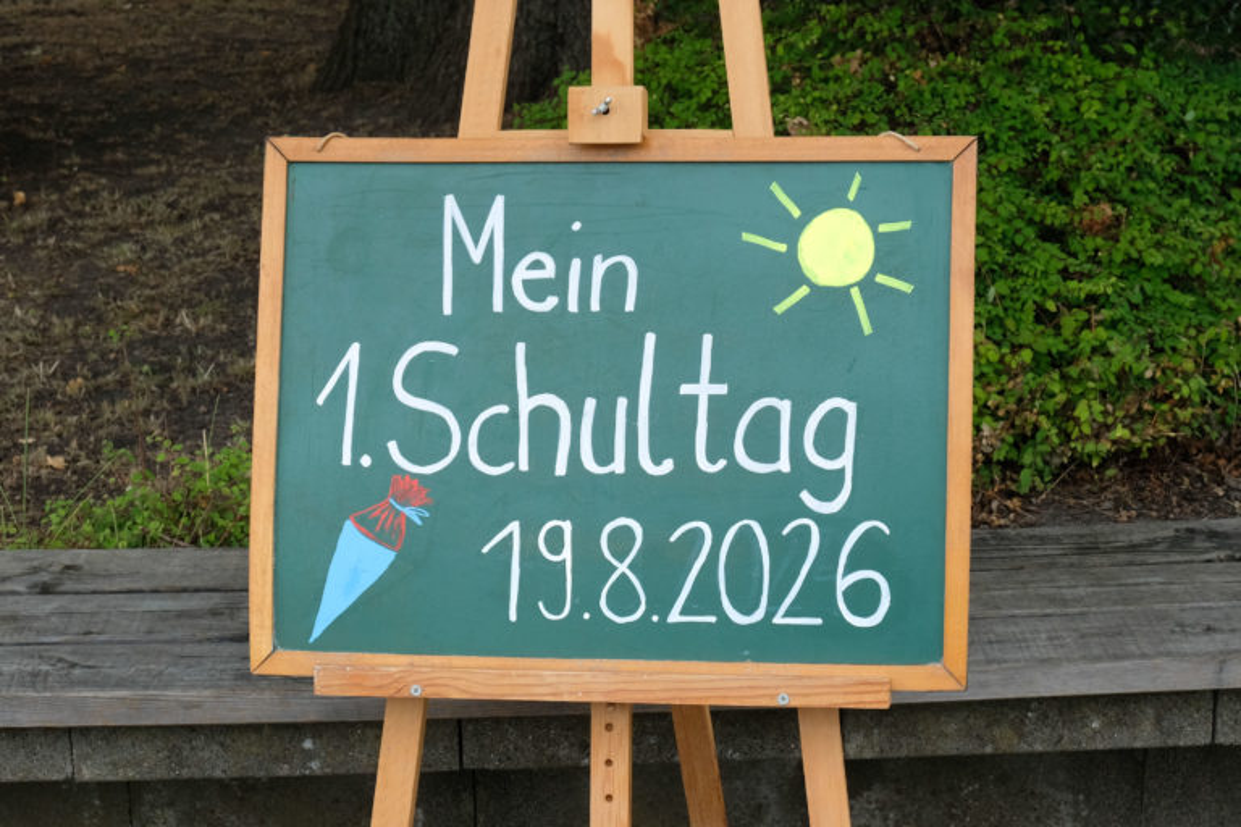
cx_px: 620
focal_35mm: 47
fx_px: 1620
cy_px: 414
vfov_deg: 28.6
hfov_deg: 41.9
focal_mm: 31.5
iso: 320
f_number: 7.1
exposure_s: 1/160
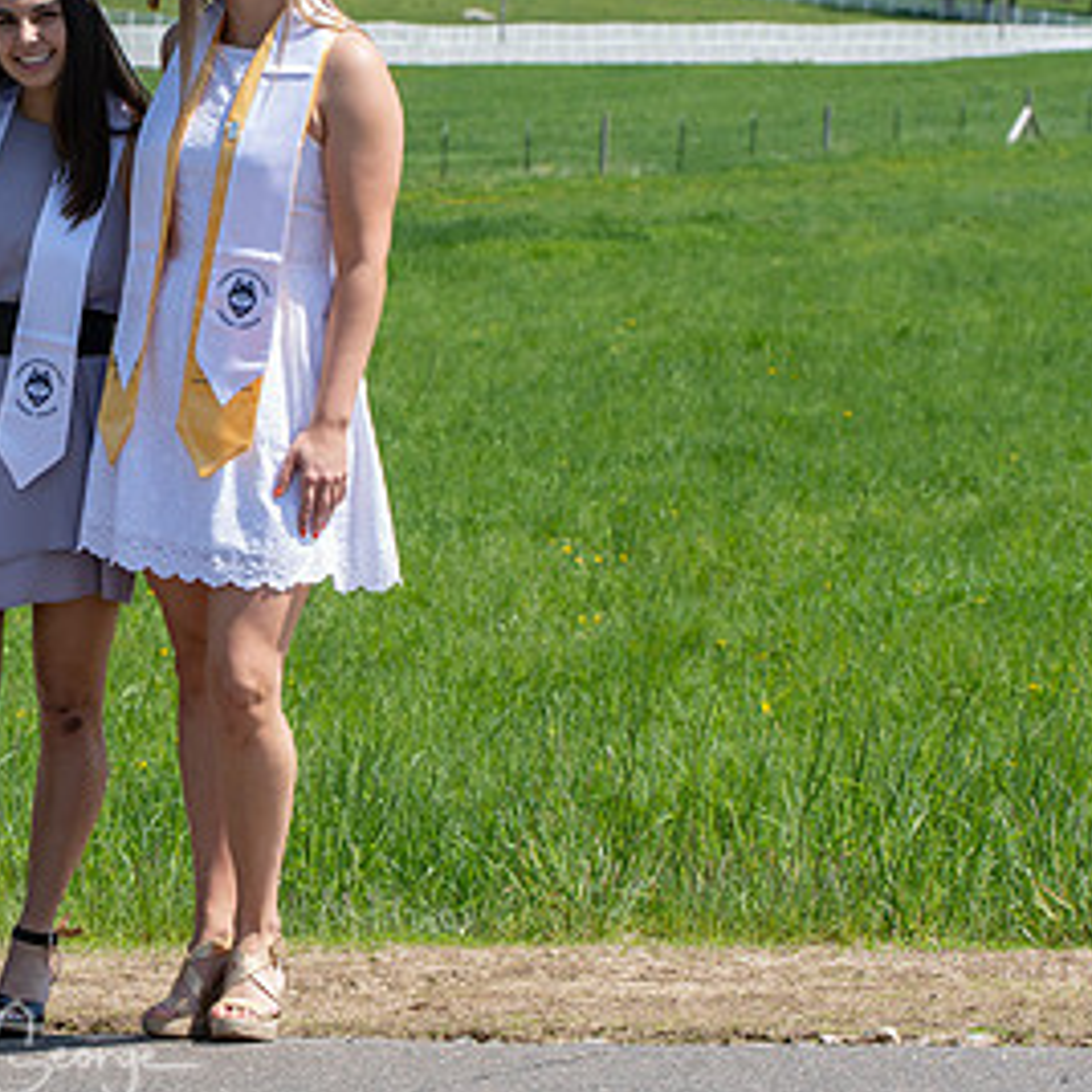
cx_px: -73
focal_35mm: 193
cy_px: 352
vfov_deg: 9.1
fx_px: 6888
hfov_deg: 9.0
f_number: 5.6
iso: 100
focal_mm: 70
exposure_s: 1/320
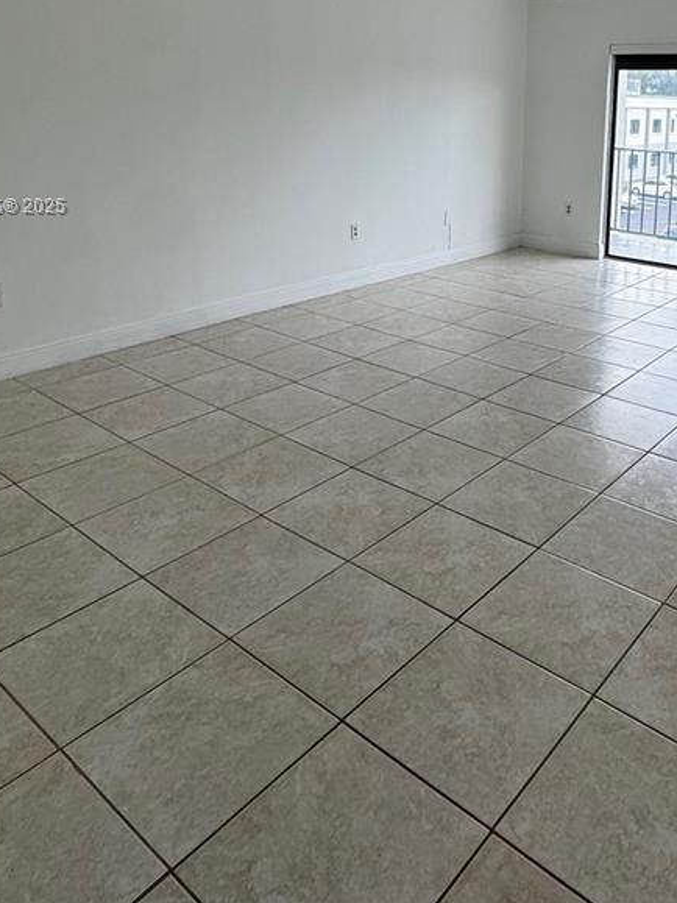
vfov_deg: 57.9
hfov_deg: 47.0
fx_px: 756
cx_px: 482
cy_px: 207
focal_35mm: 29
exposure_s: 1/136
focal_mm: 2.22
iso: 40
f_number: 2.2
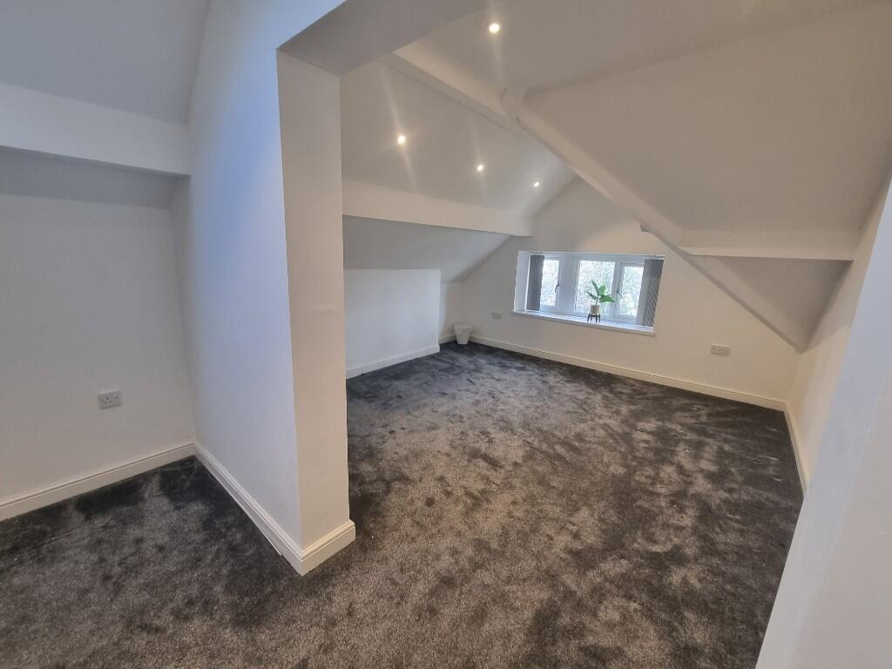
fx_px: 335
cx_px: 446
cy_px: 334
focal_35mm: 13
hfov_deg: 106.2
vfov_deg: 89.9
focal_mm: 2.2
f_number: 2.2
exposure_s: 1/50
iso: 200
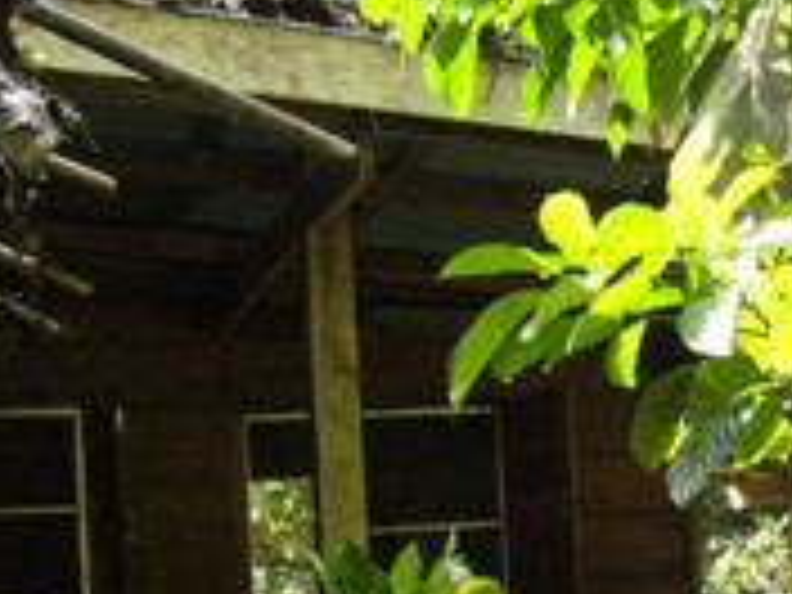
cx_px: 742
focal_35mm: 89
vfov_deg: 16.3
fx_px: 2036
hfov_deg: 21.4
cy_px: 576
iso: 400
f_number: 2.8
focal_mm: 5.8
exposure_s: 1/400
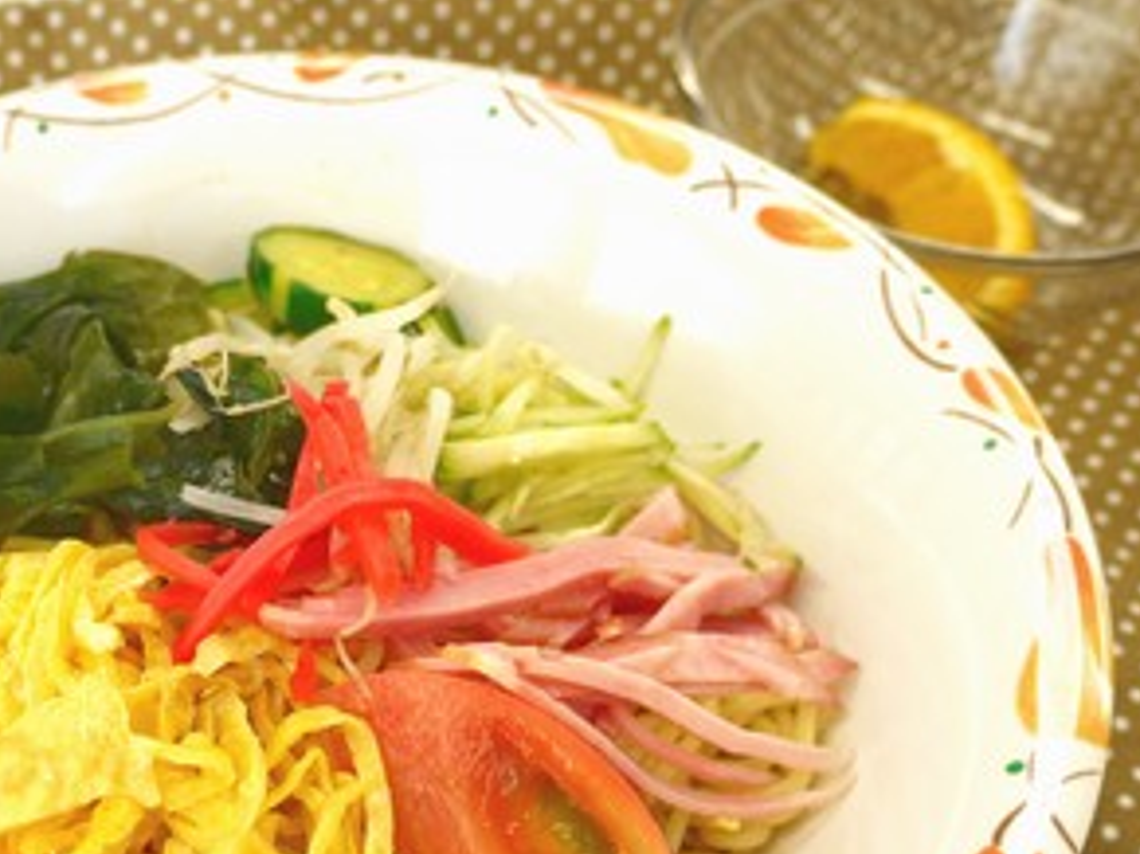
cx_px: 458
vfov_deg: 26.1
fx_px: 1811
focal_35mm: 55
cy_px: 668
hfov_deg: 34.8
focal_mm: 16
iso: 100
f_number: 3.7
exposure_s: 1/60
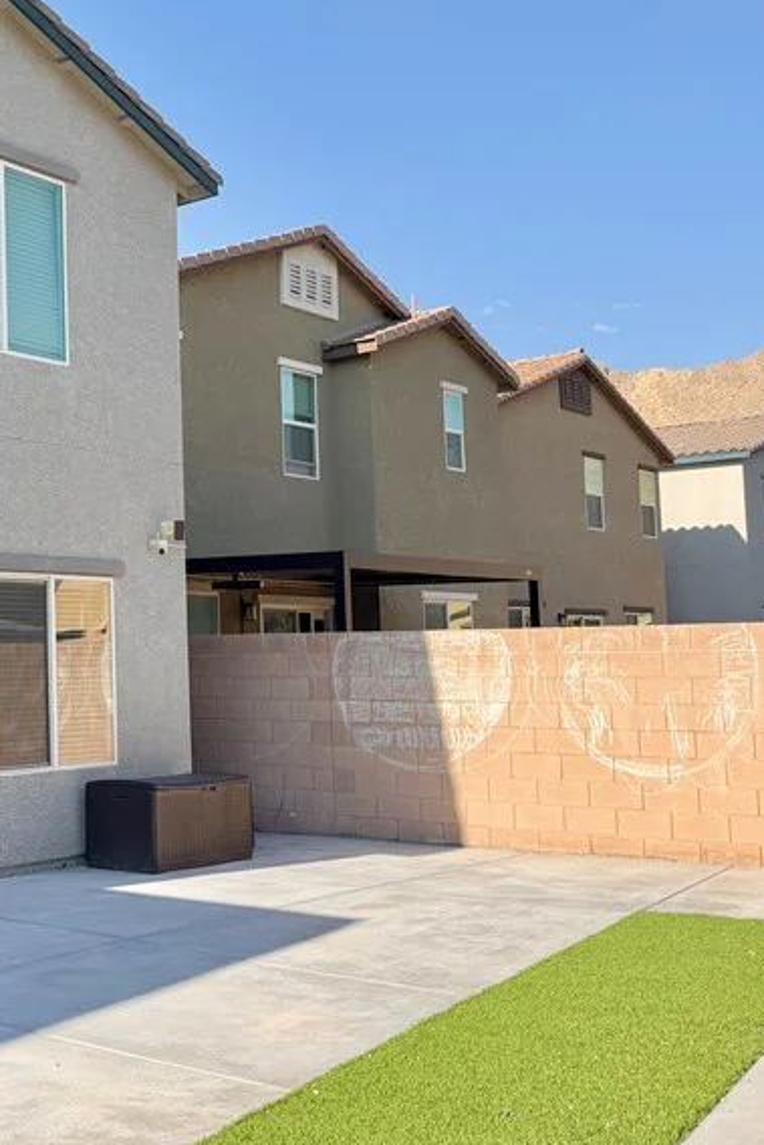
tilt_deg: +4.0
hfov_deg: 27.9
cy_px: 516
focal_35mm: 45
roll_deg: -0.3
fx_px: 1432
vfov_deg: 43.5
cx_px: -16
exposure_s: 1/3279
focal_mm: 6.76
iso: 80
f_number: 1.78
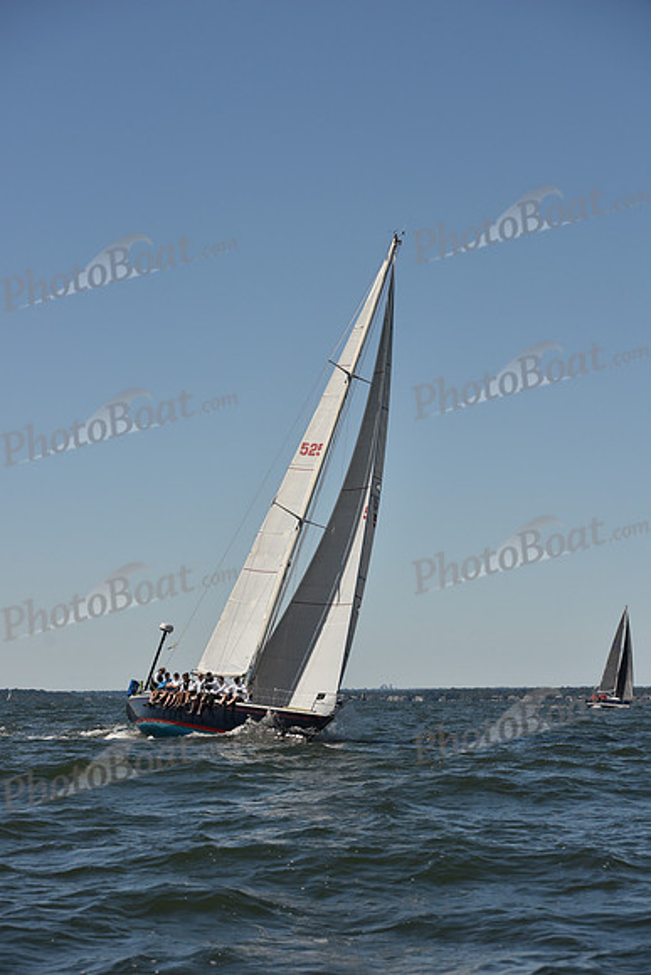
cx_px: 326
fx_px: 1897
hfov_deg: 19.5
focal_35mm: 70
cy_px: 488
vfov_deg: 28.8
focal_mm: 70
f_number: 5.6
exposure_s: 1/1250
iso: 250
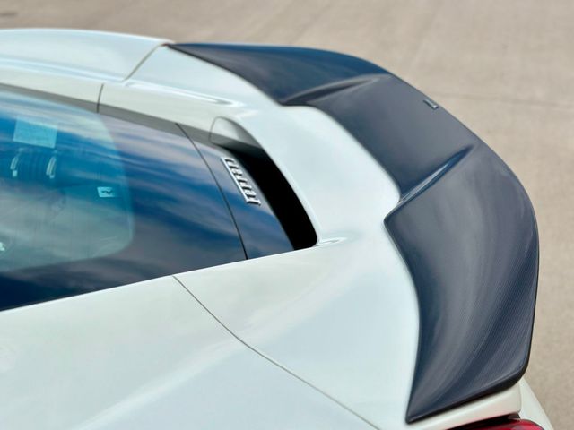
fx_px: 796
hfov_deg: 39.7
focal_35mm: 48
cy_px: 215
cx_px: 287
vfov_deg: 30.3
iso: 80
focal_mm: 6.86
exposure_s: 1/2160
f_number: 1.78
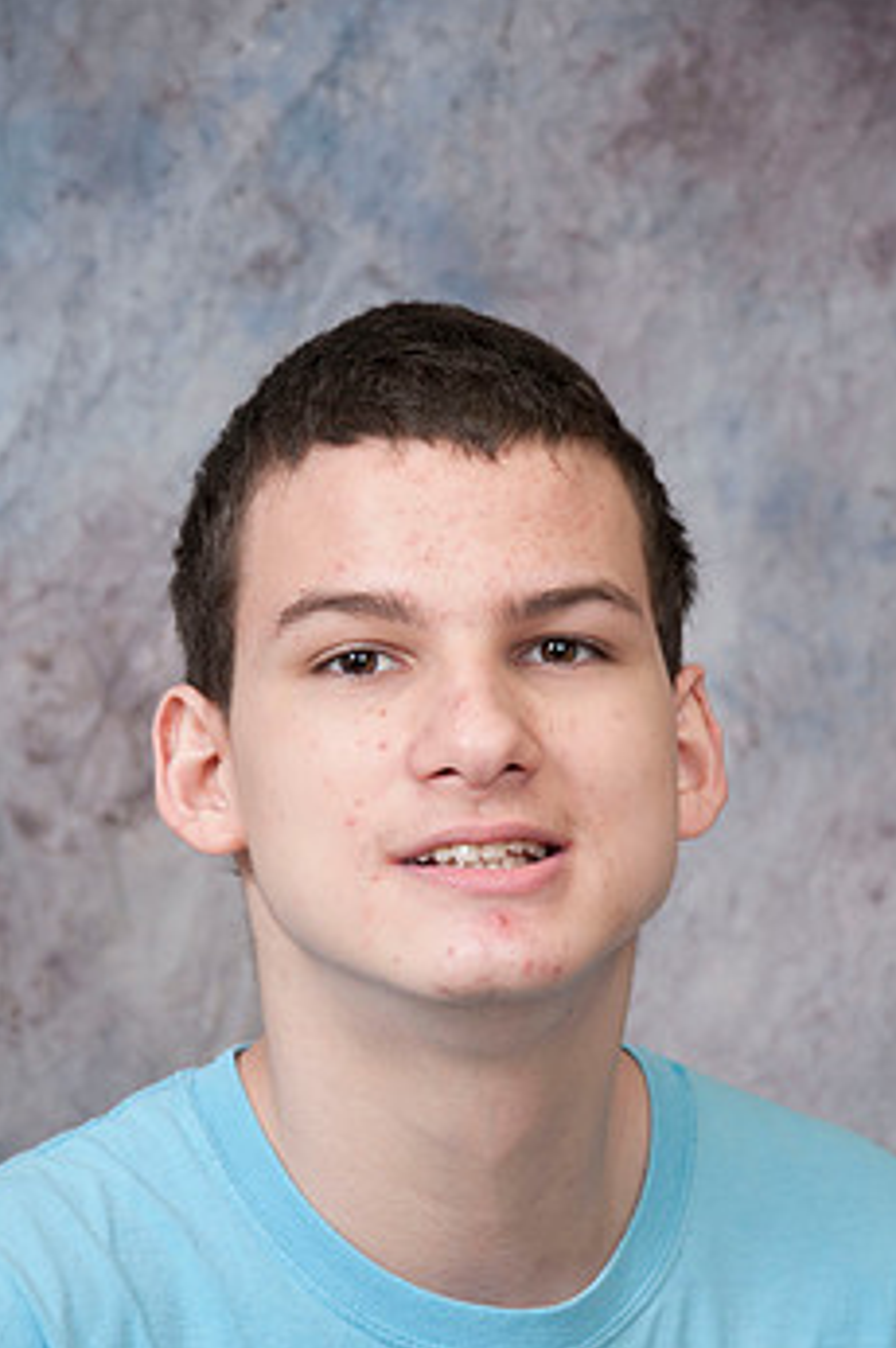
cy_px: 861
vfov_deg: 12.4
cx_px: 407
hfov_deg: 8.3
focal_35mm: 166
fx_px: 6209
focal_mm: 85
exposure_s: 1/125
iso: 200
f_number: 5.6
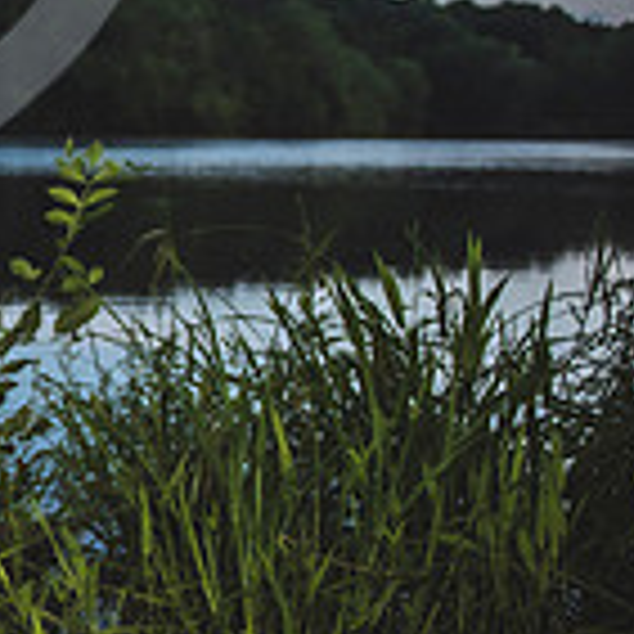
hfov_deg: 16.6
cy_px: 254
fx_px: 1782
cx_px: -534
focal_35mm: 86
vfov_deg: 20.1
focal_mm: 24
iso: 200
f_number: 2.8
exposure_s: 1/640
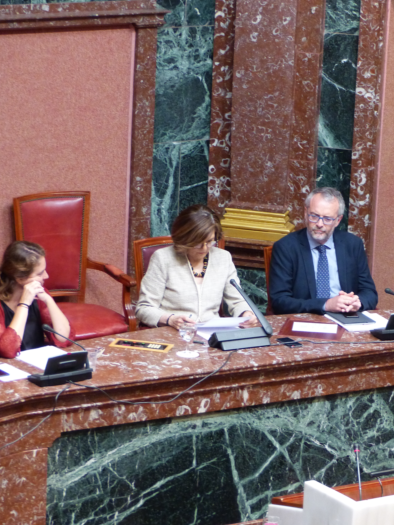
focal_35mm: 153
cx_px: 319
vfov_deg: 12.9
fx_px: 2322
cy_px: 261
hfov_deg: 9.7
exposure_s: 1/20
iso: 400
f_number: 2.8
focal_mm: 20.5
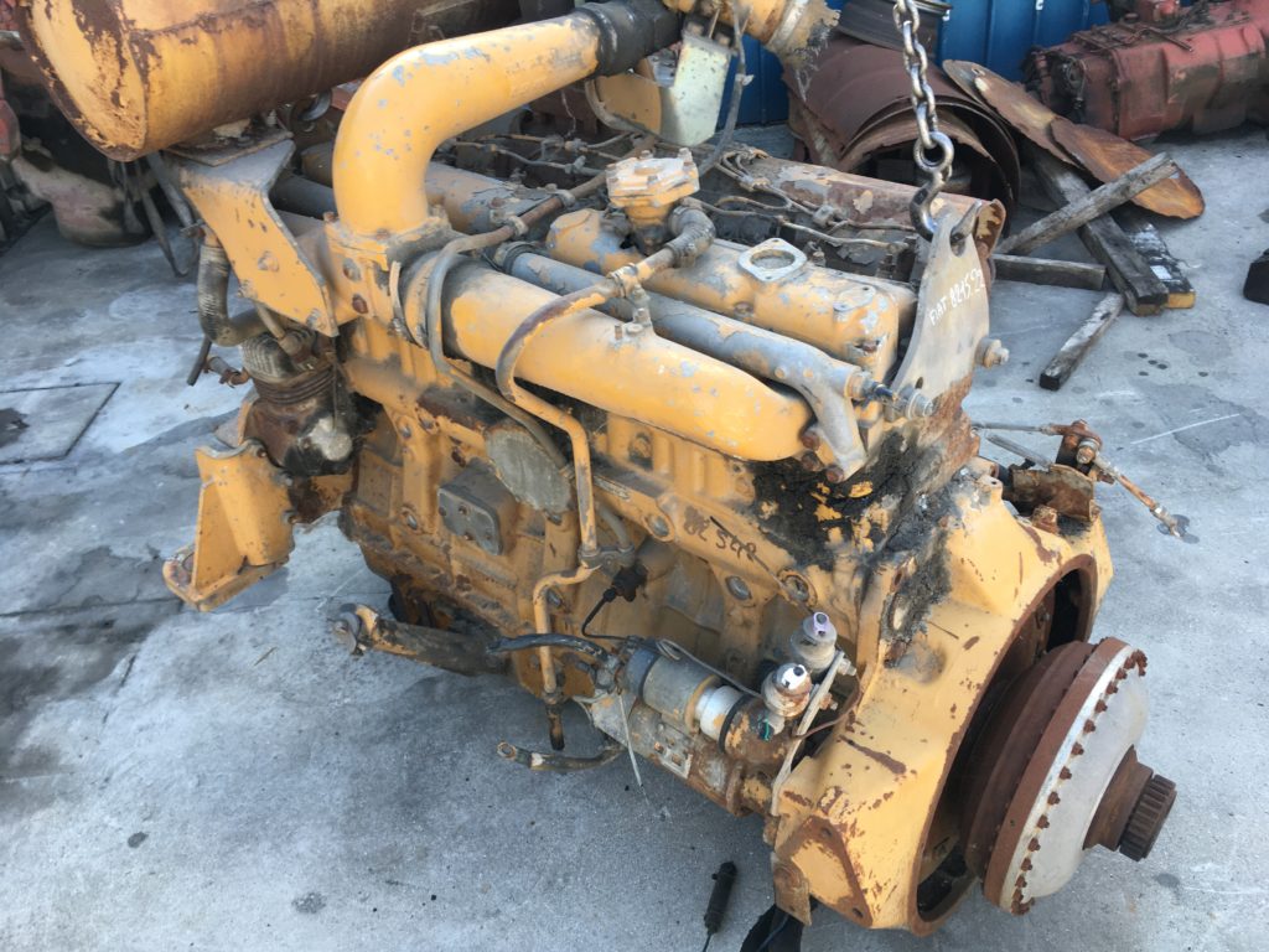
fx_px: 1063
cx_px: 634
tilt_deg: -35.2
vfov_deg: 48.2
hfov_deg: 61.7
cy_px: 476
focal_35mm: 29
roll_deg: +6.6
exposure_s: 1/100
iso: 32
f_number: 2.2
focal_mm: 4.15
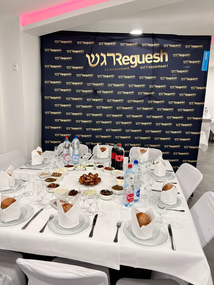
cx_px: 107
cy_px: 142
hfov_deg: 53.1
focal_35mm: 26
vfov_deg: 67.3
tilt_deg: -15.8
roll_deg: -4.1
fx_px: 214
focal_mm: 5.7
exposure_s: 1/114
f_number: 1.5
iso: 125
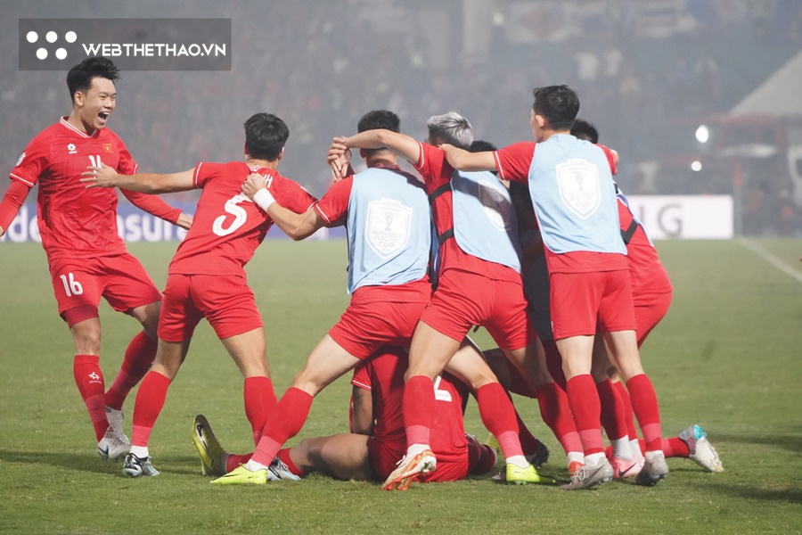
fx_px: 5101
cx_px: 401
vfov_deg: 6.0
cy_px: 268
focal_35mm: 229
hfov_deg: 9.0
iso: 12800
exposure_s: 1/800
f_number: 5.6
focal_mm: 229
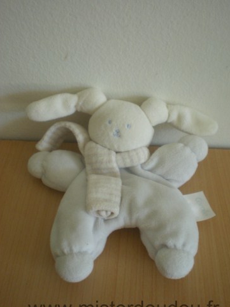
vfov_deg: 45.8
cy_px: 155
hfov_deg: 35.1
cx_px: 123
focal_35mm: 41
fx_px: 364
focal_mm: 6.3
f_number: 3.1
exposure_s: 1/49
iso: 200
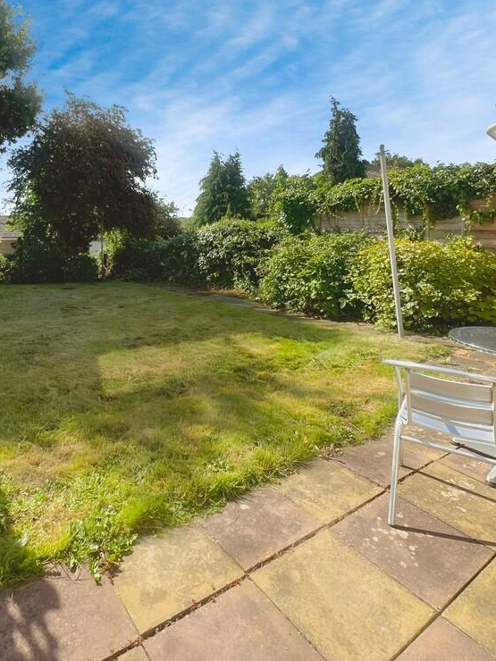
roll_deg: -0.8
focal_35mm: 18
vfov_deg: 87.7
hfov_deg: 70.3
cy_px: 339
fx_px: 344
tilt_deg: -9.2
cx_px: 183
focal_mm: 1.57
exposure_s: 1/633
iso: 32
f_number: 1.8
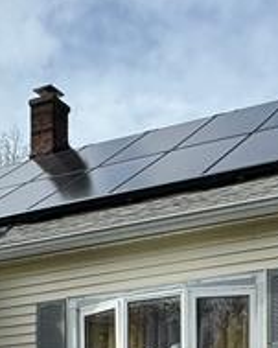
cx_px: 217
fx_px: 762
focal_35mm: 74
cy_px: 490
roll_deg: +0.1
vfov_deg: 22.2
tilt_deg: +0.4
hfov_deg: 20.5
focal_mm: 2.22
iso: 50
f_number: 2.2
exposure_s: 1/1567
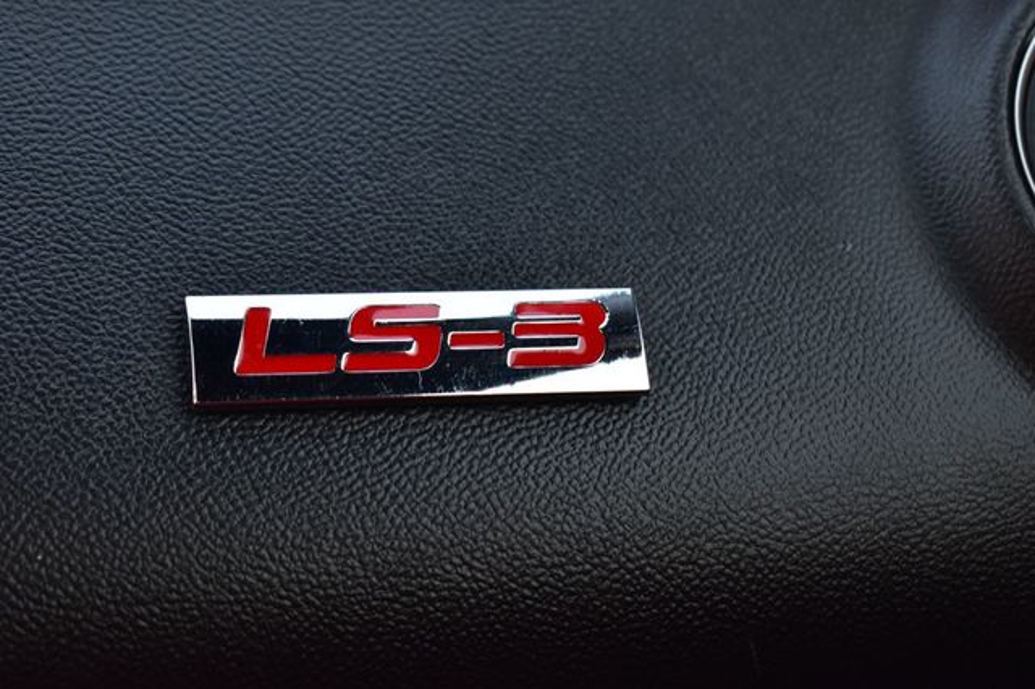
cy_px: 344
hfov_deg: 24.6
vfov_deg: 16.5
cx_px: 518
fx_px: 2371
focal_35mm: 82
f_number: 6.3
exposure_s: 1/15
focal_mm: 55
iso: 720
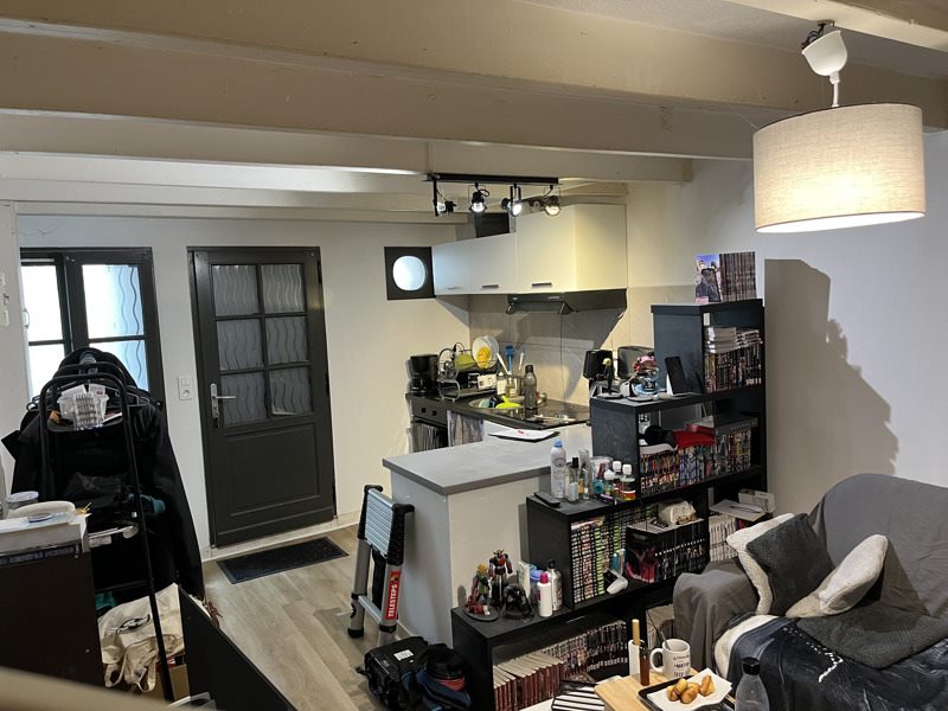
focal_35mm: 26
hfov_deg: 67.3
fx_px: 712
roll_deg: +2.5
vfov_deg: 53.1
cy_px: 356
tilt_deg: -5.5
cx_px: 474
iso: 200
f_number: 1.6
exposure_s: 1/50
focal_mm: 5.1
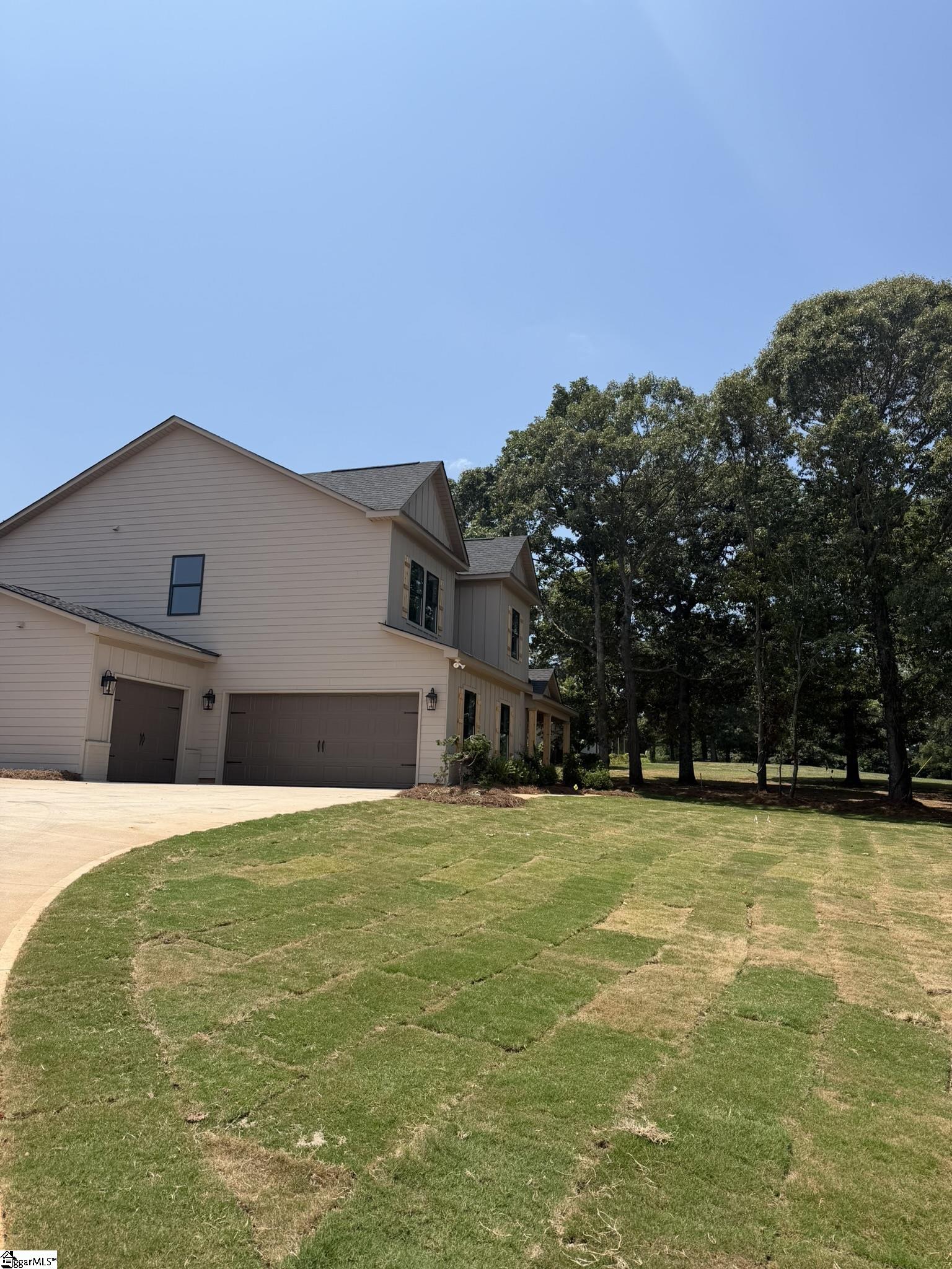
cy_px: 634
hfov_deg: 56.8
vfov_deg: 71.6
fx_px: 880
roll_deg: -1.9
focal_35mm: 24
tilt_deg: +9.3
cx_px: 476
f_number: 1.78
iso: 80
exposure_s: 1/5319
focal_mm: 6.76
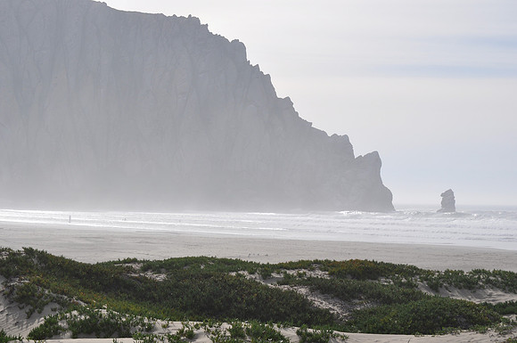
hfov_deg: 24.6
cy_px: 172
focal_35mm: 82
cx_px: 258
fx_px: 1183
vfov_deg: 16.5
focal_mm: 55
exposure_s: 1/640
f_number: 13
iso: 200
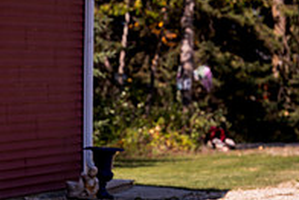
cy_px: 190
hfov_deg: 4.6
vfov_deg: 3.1
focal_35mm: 443
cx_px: -107
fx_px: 3682
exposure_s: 1/1250
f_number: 4
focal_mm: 150
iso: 125
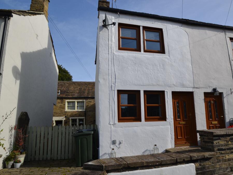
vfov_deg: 58.9
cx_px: 129
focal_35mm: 23
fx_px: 155
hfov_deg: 73.7
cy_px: 88
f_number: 8
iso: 100
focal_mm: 14
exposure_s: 1/250
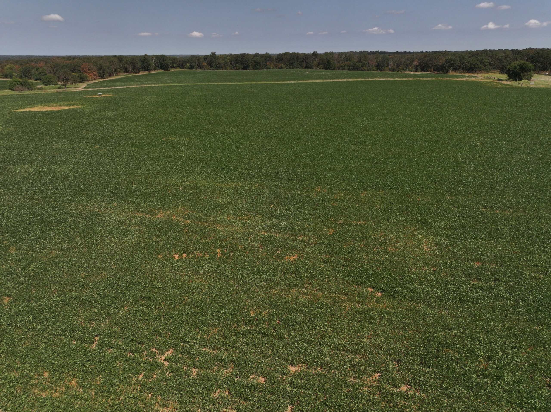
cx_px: 276
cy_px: 206
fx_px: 382
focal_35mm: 24
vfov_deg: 56.8
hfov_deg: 71.6
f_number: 2.8
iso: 100
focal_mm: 12.29
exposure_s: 1/240
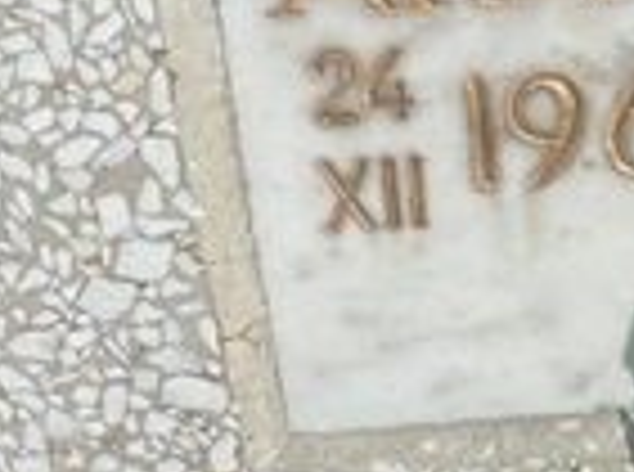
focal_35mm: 148
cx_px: 755
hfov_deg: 13.0
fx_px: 2704
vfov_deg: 9.8
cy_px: -144
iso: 32
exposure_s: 1/4274
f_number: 1.8
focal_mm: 4.25
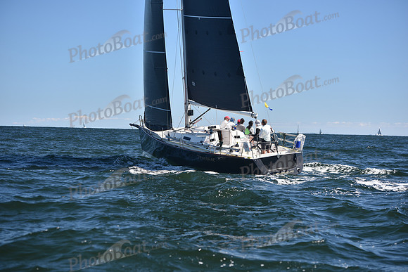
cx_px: 204
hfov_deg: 20.8
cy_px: 136
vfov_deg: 14.0
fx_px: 1111
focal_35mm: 98
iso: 200
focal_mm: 98
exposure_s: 1/800
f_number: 4
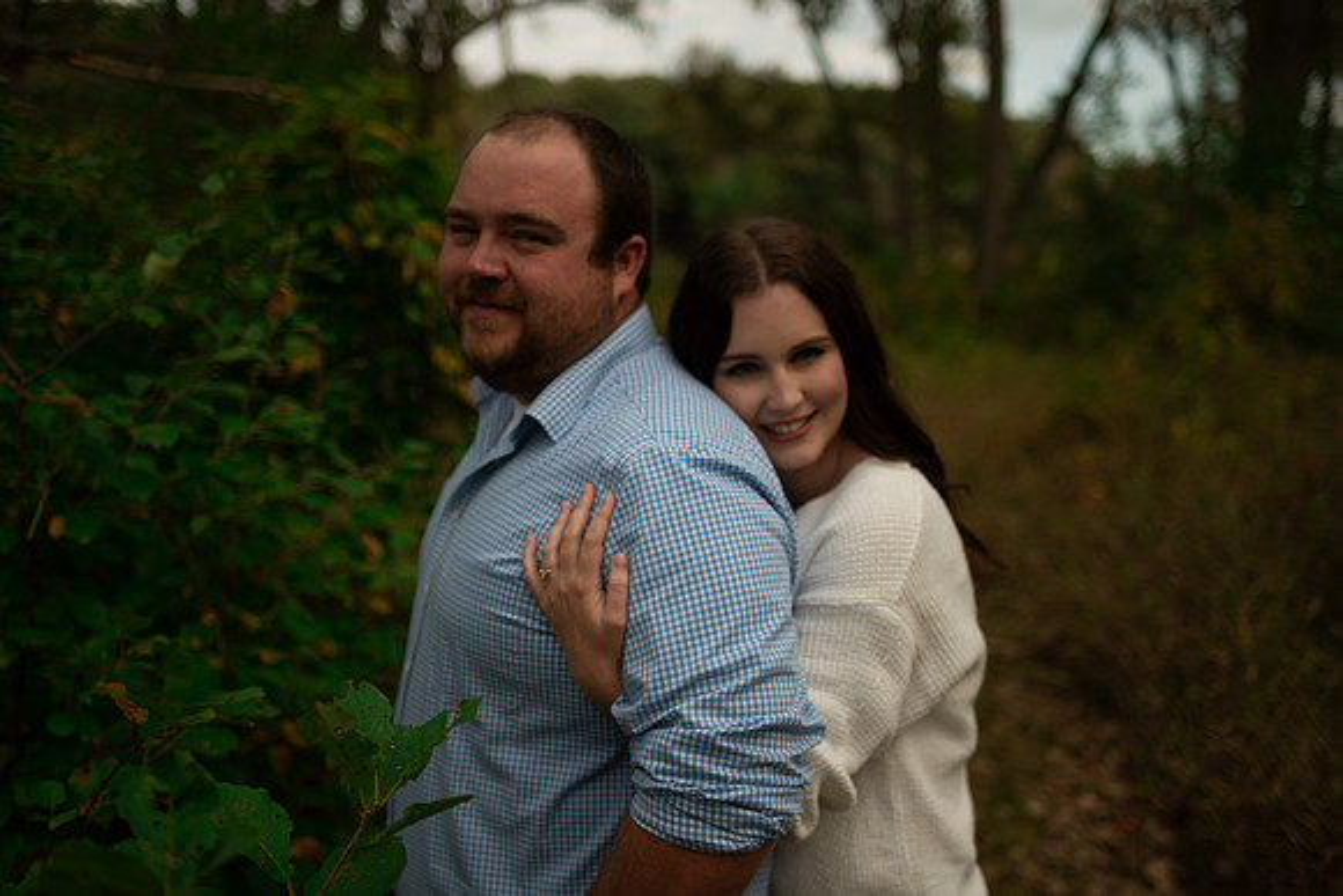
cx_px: 672
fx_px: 1344
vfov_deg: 36.9
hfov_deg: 53.1
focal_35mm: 36
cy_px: 448
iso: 100
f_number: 1.8
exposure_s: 1/1250
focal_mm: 35
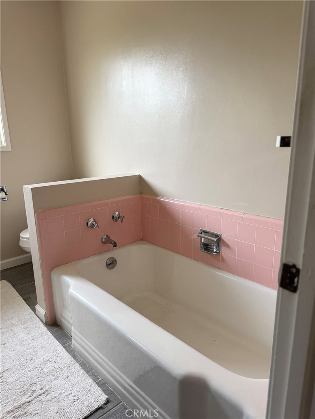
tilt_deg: -14.2
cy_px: 210
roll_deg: +1.0
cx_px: 158
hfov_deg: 56.8
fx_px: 291
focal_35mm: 24
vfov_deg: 71.6
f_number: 1.78
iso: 125
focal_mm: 6.76
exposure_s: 1/120
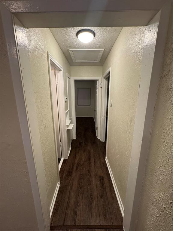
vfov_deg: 102.1
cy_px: 116
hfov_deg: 85.7
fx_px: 93
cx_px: 86
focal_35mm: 14
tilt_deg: -13.4
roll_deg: -0.4
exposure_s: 1/60
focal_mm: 2.22
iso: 250
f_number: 2.2
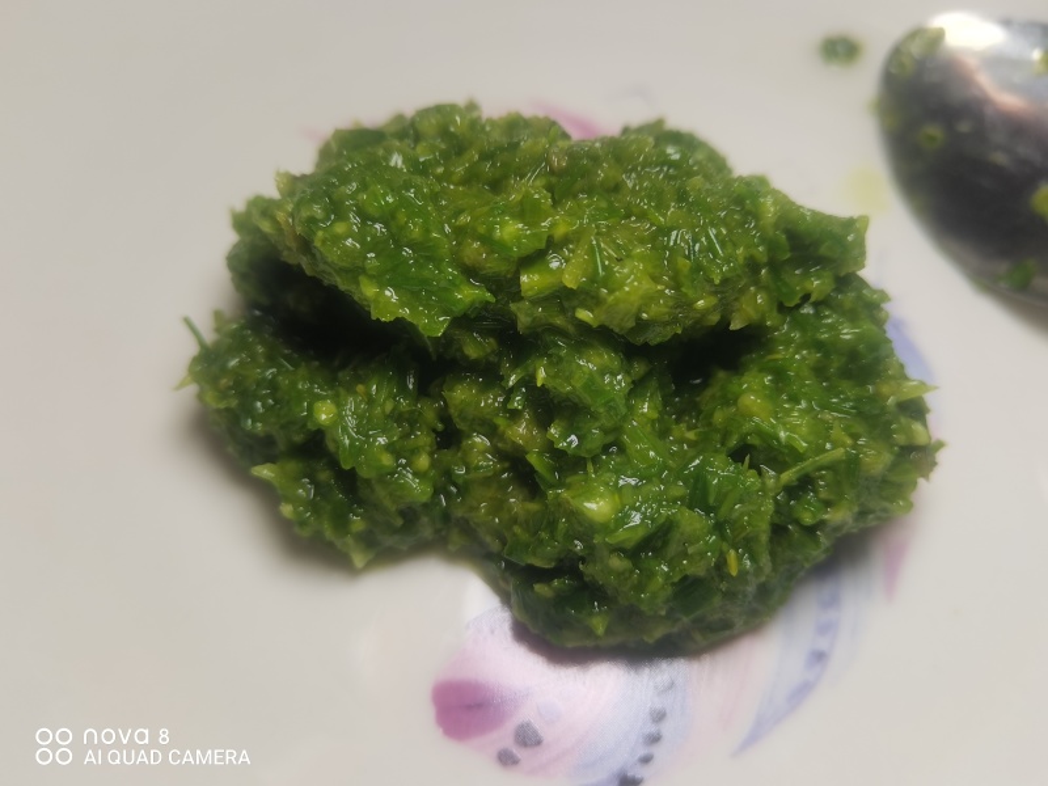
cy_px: 393
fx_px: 817
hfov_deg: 65.3
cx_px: 524
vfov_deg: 51.4
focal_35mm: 27
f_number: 1.9
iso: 64
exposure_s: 1/100
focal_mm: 4.94
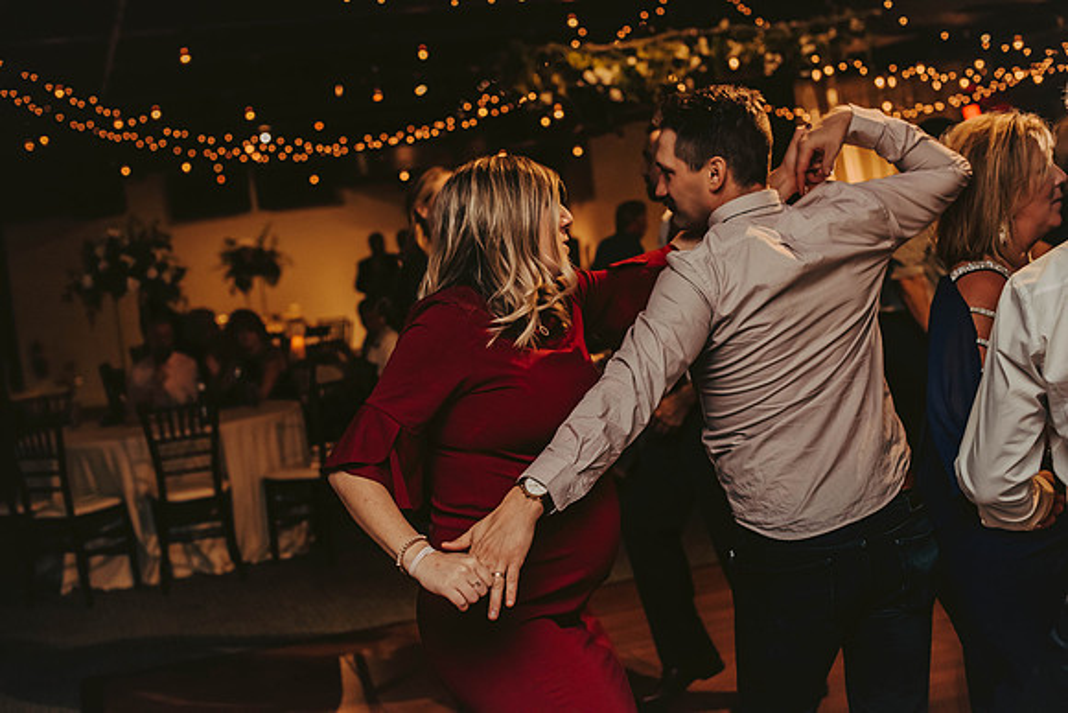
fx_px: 1484
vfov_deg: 27.0
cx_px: 534
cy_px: 356
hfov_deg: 39.6
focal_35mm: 50
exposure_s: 1/200
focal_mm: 50
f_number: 3.2
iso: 2000
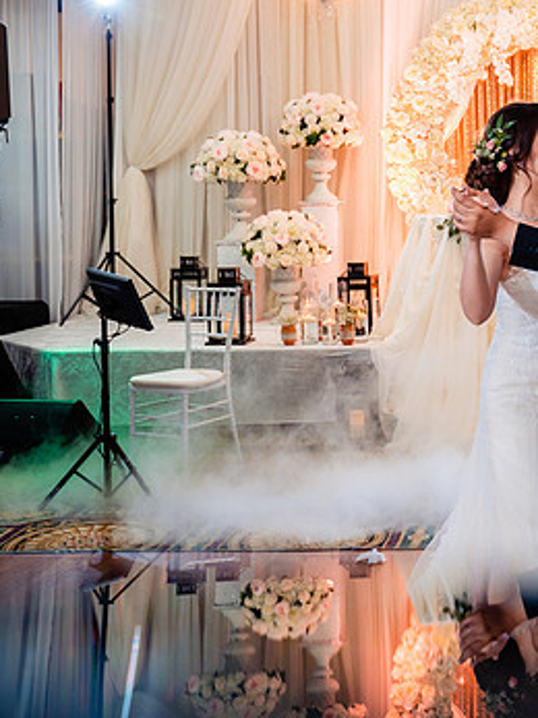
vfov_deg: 31.4
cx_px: 674
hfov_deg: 21.9
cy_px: 224
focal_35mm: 61
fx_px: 1265
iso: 1000
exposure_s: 1/160
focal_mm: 30
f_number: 3.5
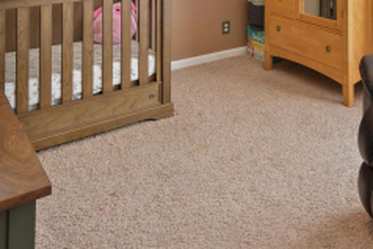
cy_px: -80
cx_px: 342
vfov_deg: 25.9
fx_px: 456
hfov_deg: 40.7
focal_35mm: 44
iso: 400
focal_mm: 14
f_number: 11
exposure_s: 1/5
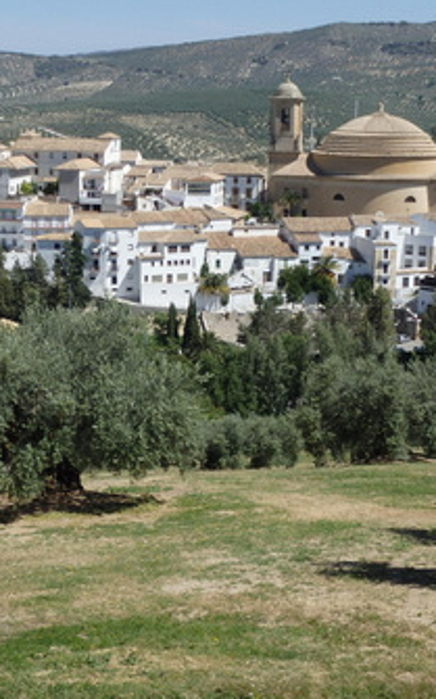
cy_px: 331
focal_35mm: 68
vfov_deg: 30.2
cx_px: 111
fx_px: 1294
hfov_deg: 19.0
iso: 125
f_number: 14
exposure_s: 1/100
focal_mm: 7.7
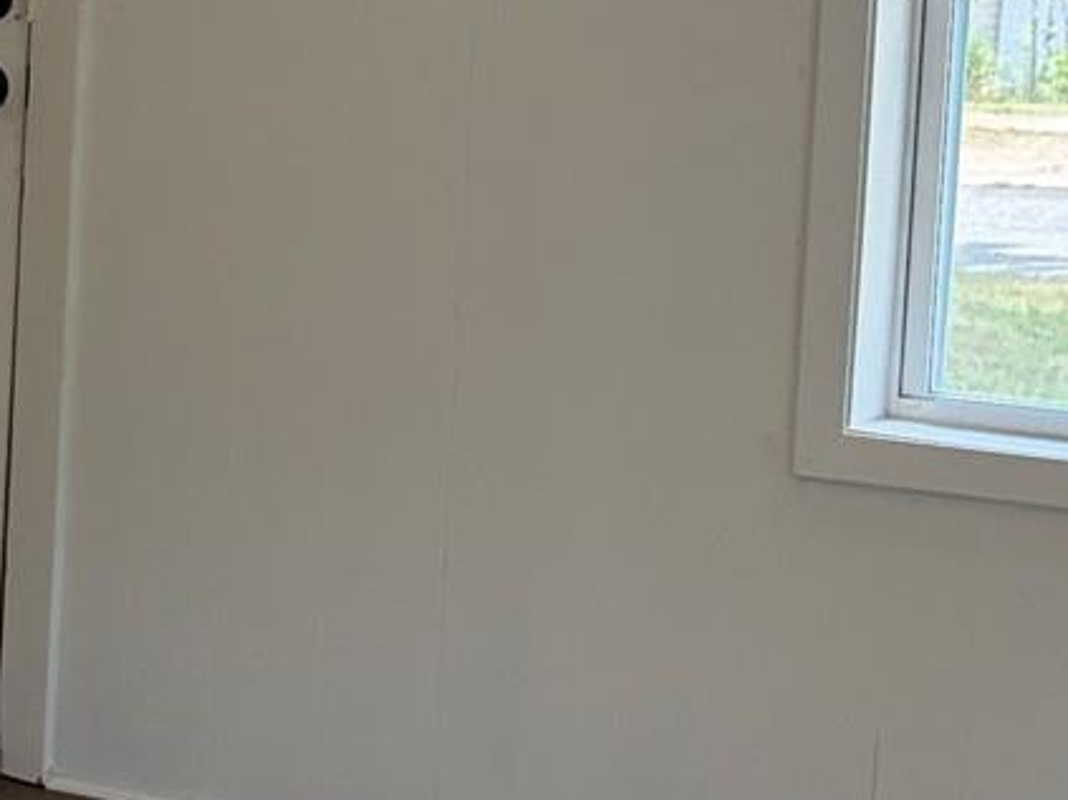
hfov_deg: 15.1
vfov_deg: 11.7
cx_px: -197
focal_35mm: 126
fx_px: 3886
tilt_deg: -6.6
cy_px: 225
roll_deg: -1.7
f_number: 1.6
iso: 125
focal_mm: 5.96
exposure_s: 1/205
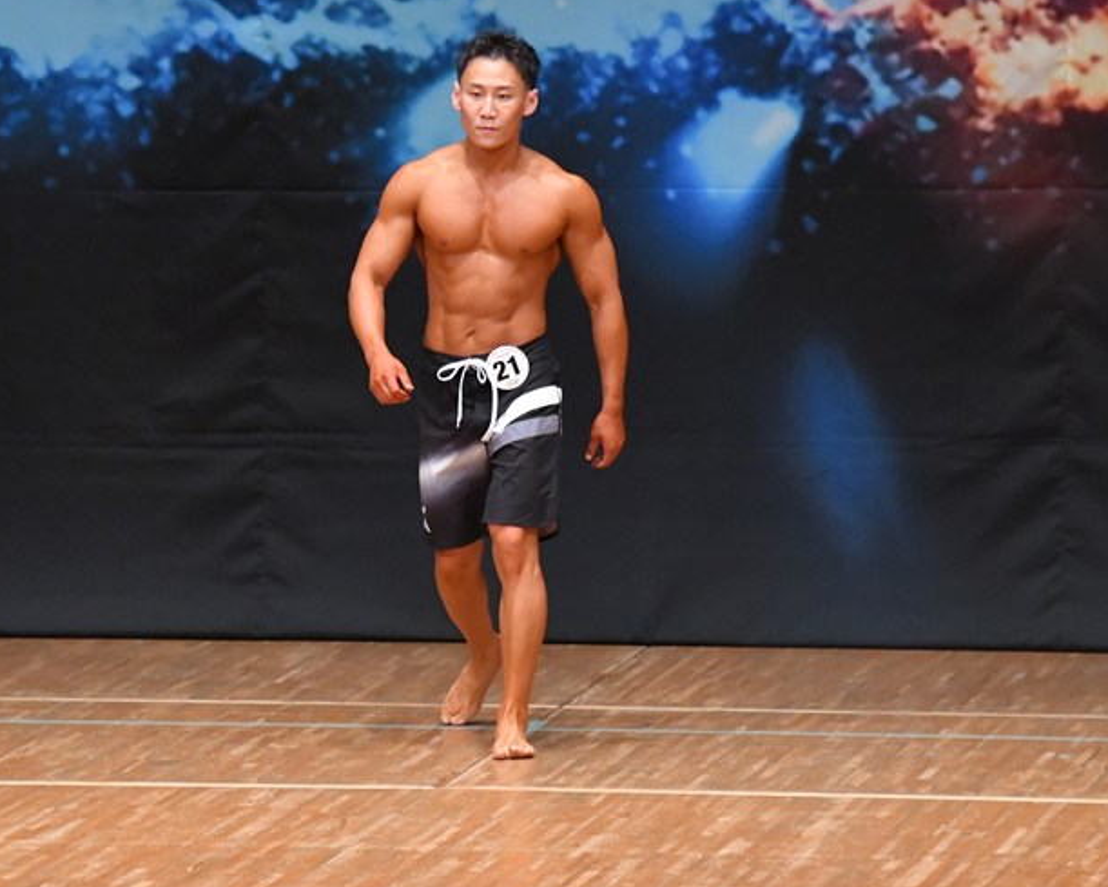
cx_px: 423
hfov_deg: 5.7
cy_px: 444
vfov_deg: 4.6
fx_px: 11118
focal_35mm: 339
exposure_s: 1/400
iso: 8000
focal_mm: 190
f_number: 5.6
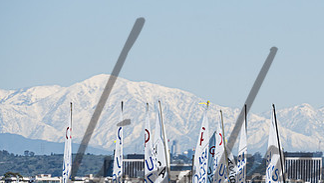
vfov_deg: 2.4
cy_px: 157
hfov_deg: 4.2
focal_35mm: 512
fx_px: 4400
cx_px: 310
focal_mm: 210
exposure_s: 1/1250
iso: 320
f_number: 8
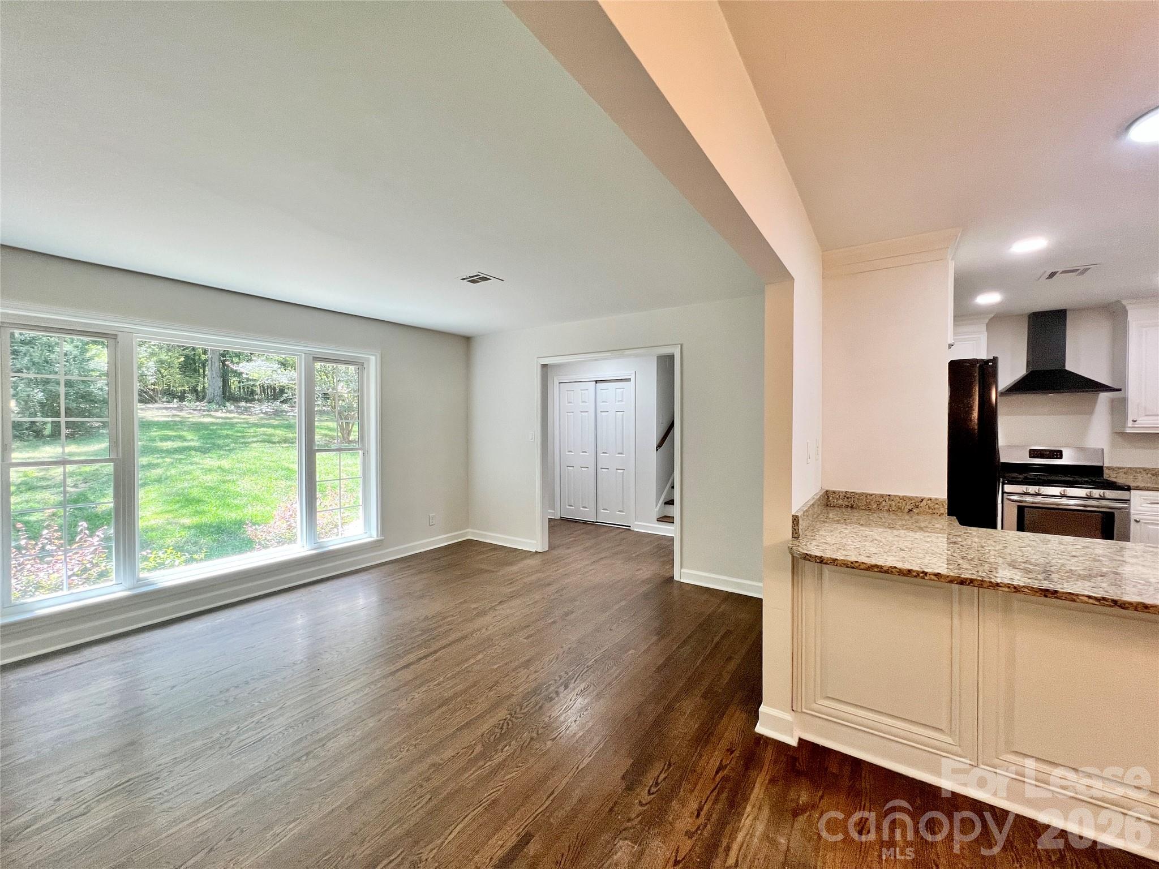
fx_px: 435
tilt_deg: -1.4
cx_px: 580
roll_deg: +0.2
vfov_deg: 89.9
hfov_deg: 106.2
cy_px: 434
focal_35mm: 13
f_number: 1.8
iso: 125
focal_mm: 1.57
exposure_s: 1/120
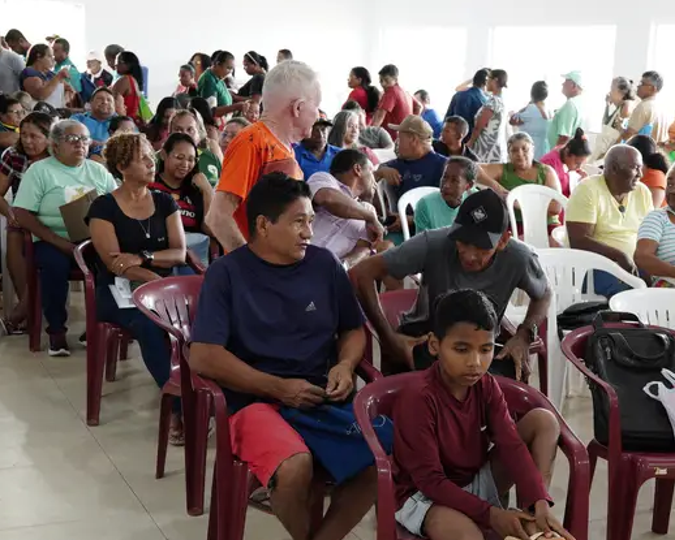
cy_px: 328
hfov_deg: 33.4
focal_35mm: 56
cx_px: 407
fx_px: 1119
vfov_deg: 27.1
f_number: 3.5
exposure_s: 1/125
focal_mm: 24
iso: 2000
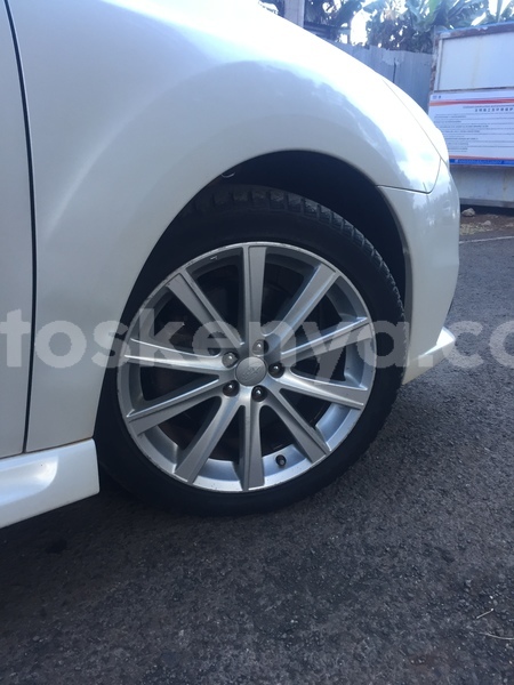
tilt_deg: -18.7
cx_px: 257
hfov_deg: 48.2
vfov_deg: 61.7
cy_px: 342
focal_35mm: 29
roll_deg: -0.2
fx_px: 574
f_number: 2.2
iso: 40
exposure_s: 1/33
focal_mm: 4.15
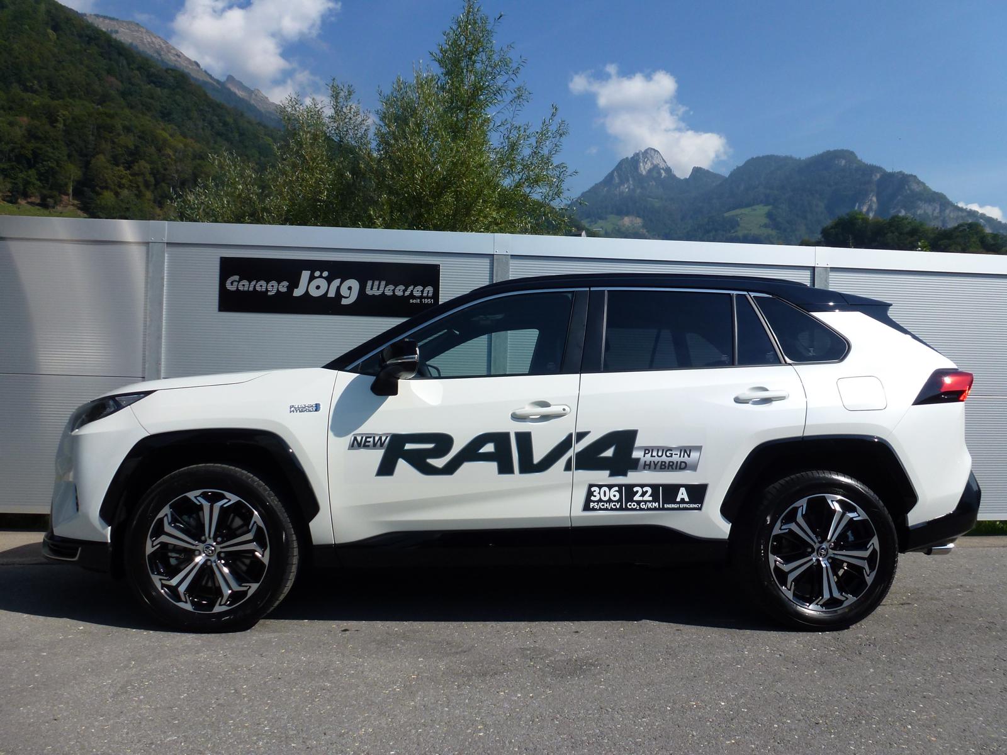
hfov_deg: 69.4
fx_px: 727
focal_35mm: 25
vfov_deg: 54.9
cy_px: 378
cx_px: 504
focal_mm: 4.3
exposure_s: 1/1000
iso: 100
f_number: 4
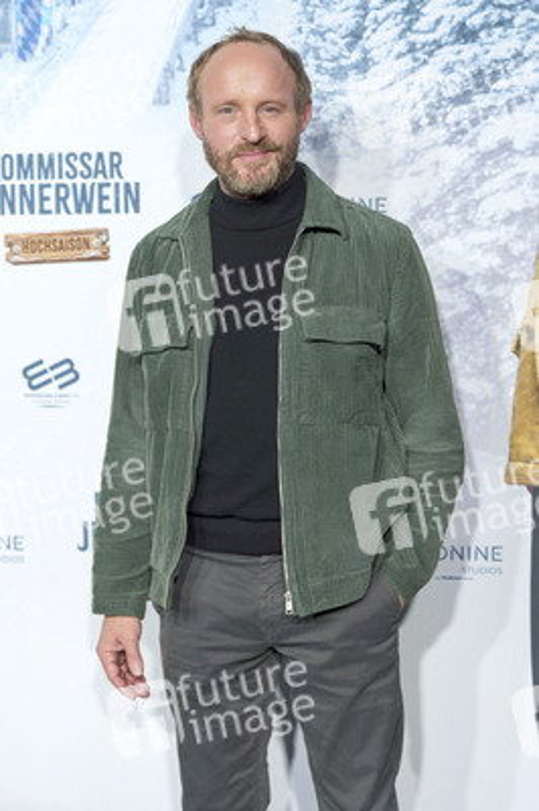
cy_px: 406
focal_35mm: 70
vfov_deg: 28.9
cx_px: 270
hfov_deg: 19.4
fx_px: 1575
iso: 640
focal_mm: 70
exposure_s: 1/250
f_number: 2.8
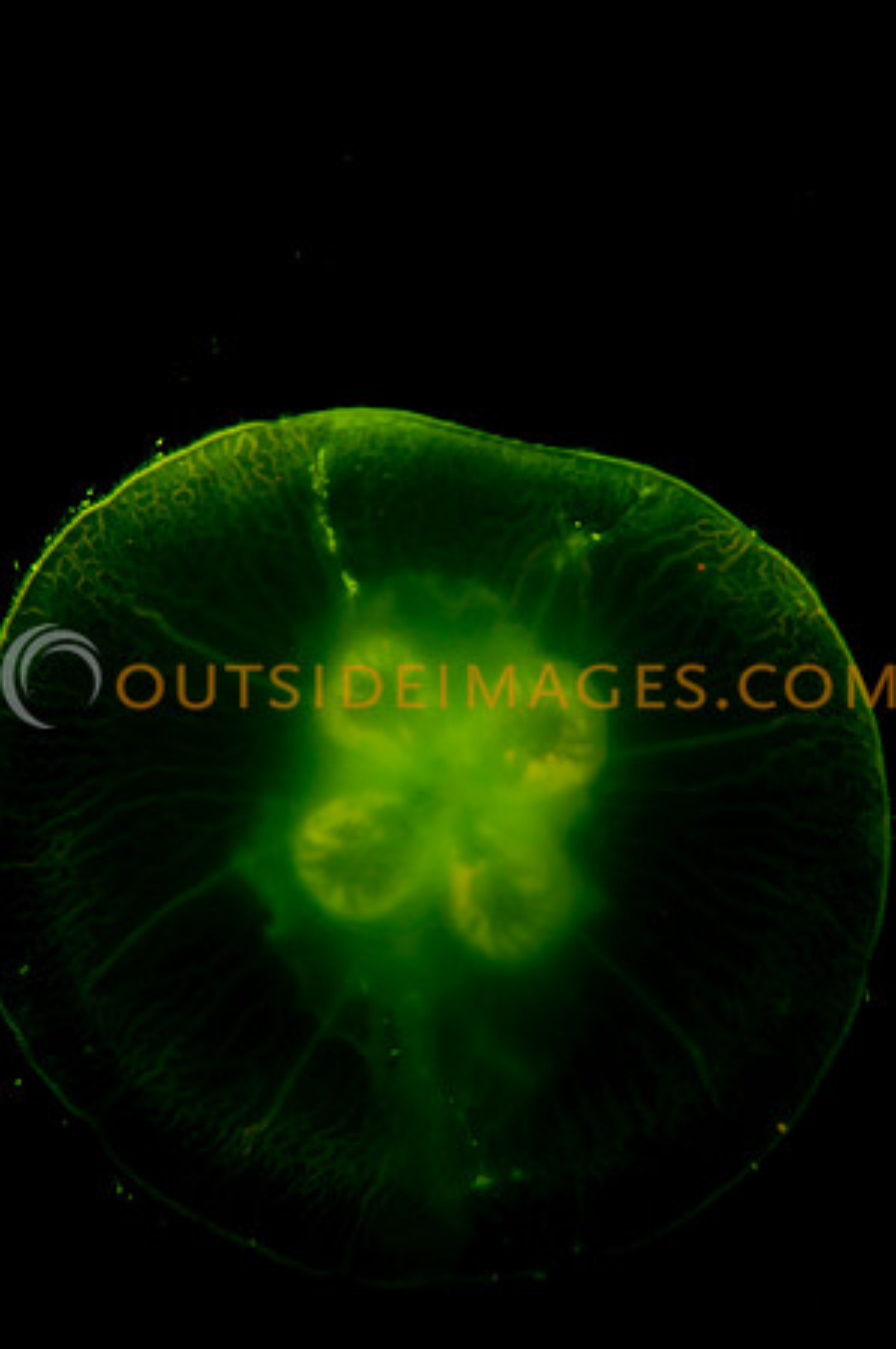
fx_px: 1160
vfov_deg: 60.3
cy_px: 674
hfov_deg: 42.2
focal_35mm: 31
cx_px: 448
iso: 2000
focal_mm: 31
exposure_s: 1/40
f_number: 4.5
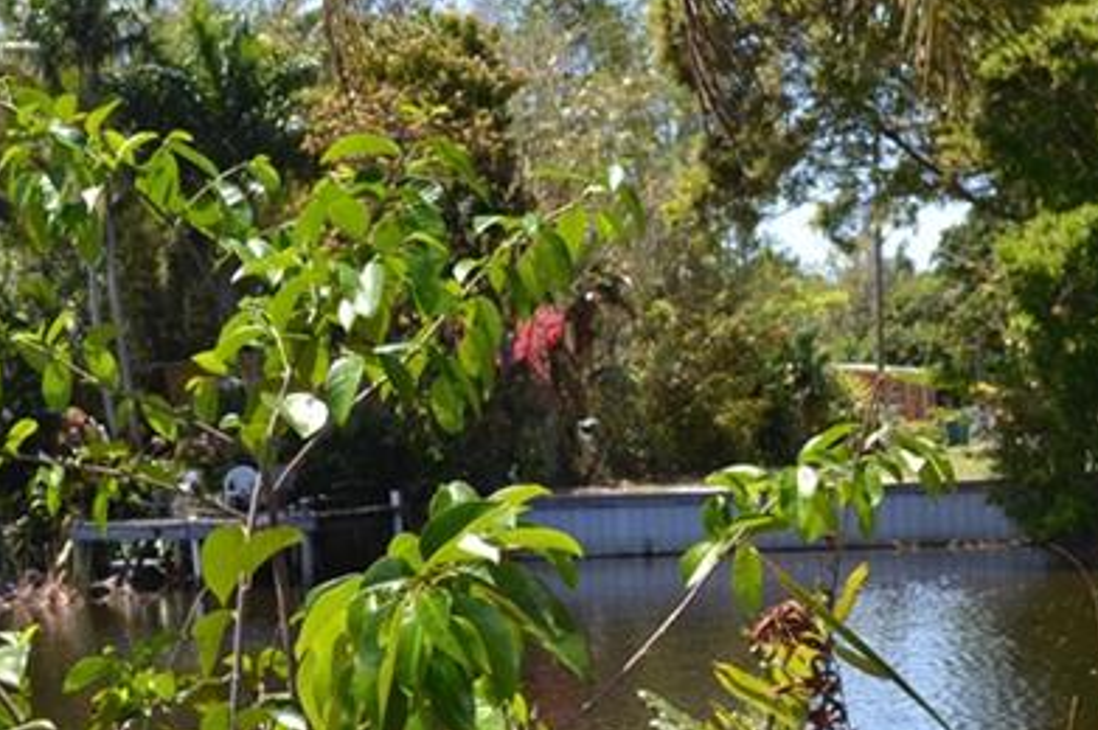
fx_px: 3352
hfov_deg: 18.6
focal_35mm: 110
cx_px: 601
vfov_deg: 12.4
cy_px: 620
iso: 100
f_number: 5.6
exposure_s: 1/200
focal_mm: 28
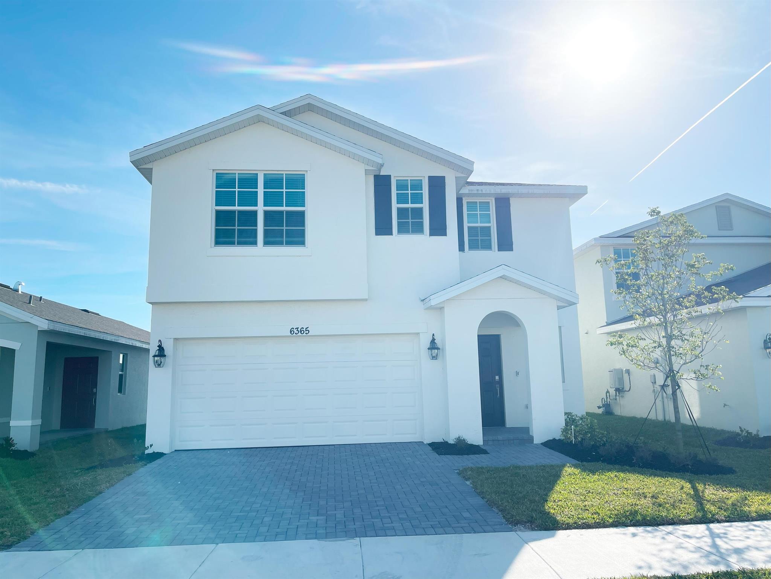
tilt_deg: +8.7
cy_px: 290
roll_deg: +1.2
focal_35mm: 25
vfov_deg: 54.9
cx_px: 386
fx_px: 557
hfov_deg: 69.4
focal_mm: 5.1
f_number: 1.6
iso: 32
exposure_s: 1/5376
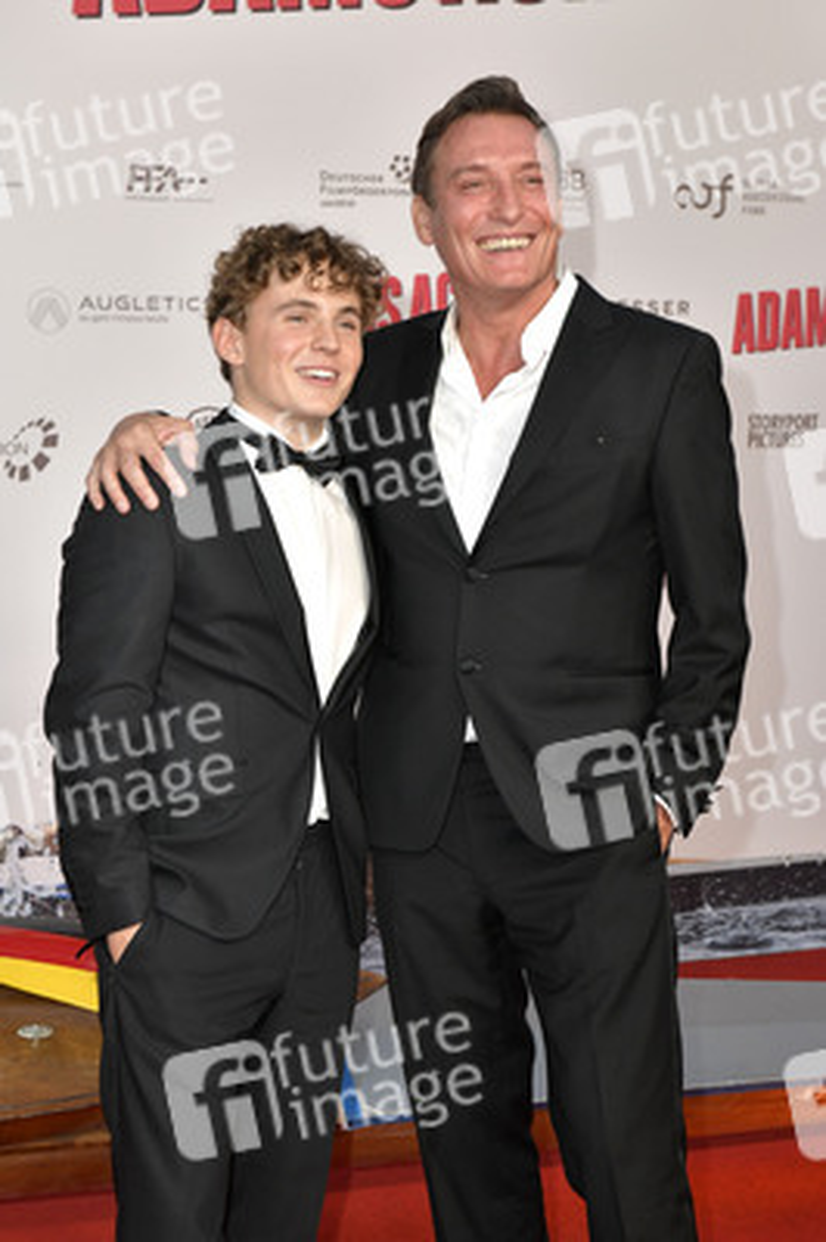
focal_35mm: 58
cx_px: 413
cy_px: 621
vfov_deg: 34.5
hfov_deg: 23.3
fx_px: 1999
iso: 1600
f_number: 7.1
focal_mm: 58
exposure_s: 1/160
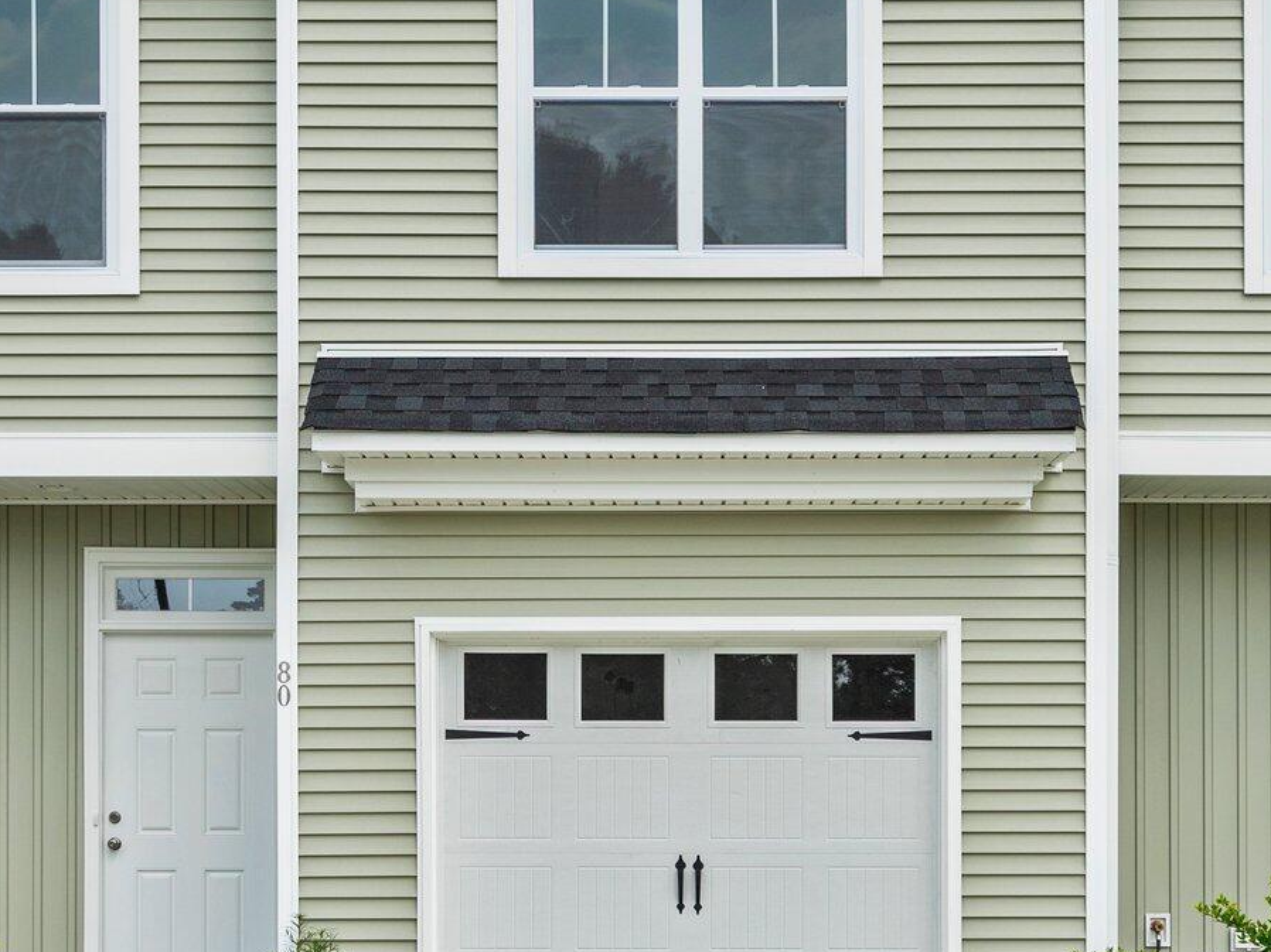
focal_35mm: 68
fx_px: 2496
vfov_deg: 21.5
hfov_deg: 28.5
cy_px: 340
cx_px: 720
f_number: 4
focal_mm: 31
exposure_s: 1/1600
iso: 100
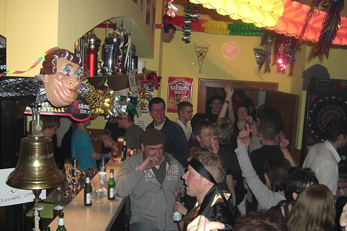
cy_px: 127
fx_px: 385
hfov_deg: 48.5
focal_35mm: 40
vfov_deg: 33.4
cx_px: 175
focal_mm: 7.9
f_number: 2.8
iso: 200
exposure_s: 1/60
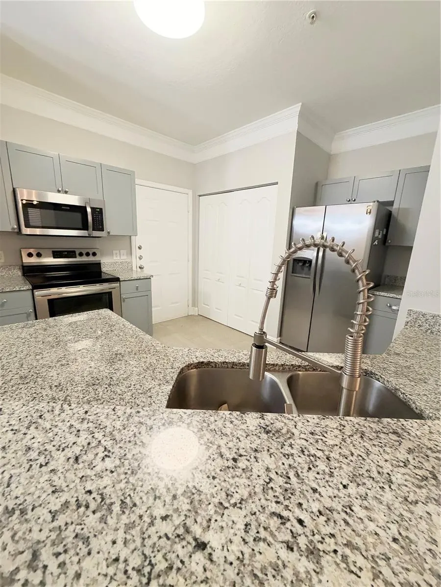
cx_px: 220
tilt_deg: -13.7
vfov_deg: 102.1
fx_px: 238
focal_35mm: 14
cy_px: 294
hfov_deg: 85.7
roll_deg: -3.2
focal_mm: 2.22
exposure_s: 1/60
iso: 1250
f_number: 2.2
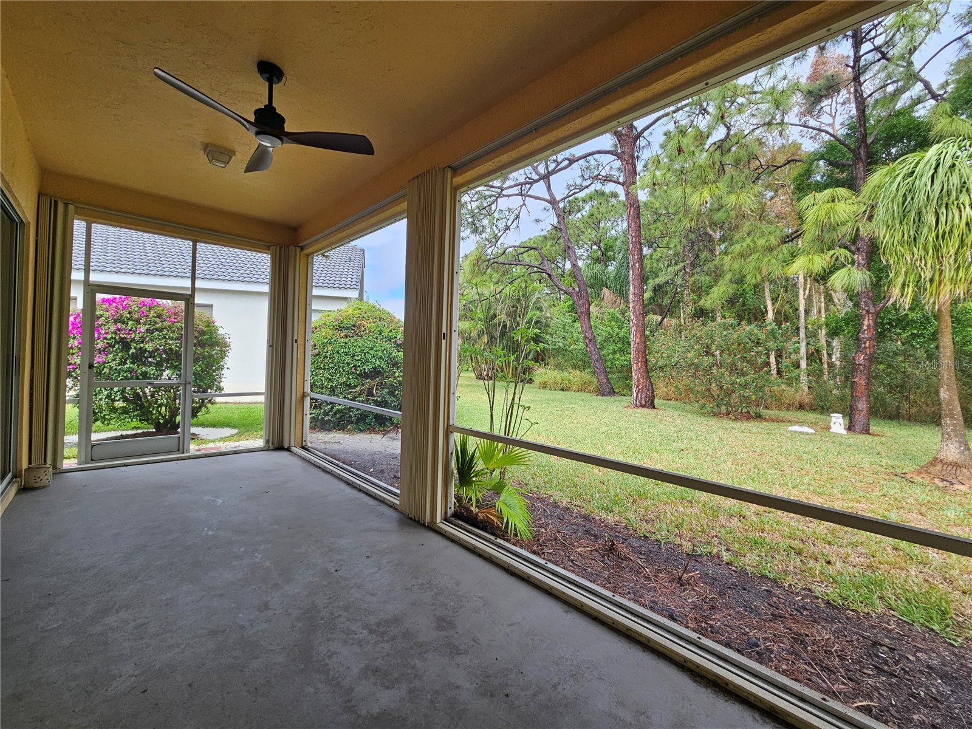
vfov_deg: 89.9
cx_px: 486
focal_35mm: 13
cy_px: 364
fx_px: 365
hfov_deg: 106.2
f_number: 2.2
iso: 64
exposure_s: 1/274
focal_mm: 2.2
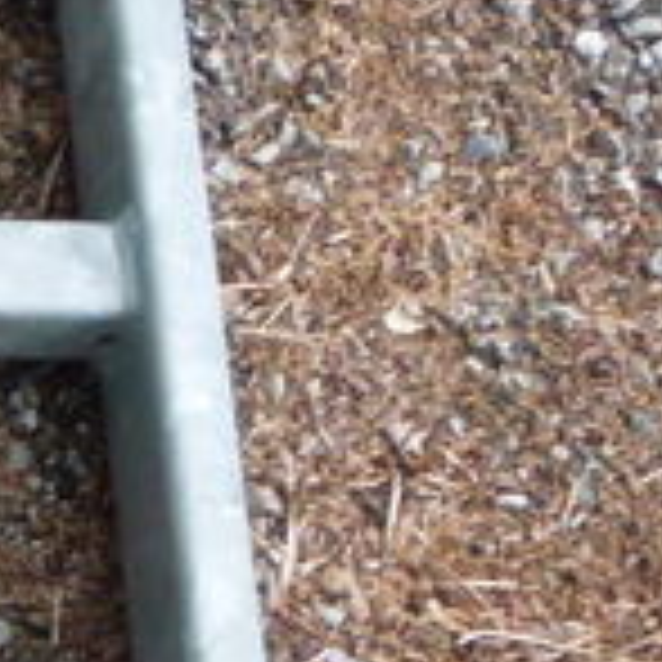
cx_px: -955
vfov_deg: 9.5
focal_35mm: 180
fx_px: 3895
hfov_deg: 8.8
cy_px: 883
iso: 200
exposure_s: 1/30
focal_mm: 5.2
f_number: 3.3
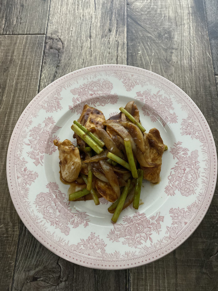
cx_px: 109
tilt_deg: -71.1
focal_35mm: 26
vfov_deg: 67.3
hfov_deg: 53.1
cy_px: 146
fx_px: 218
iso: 500
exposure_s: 1/40
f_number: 1.8
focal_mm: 4.25
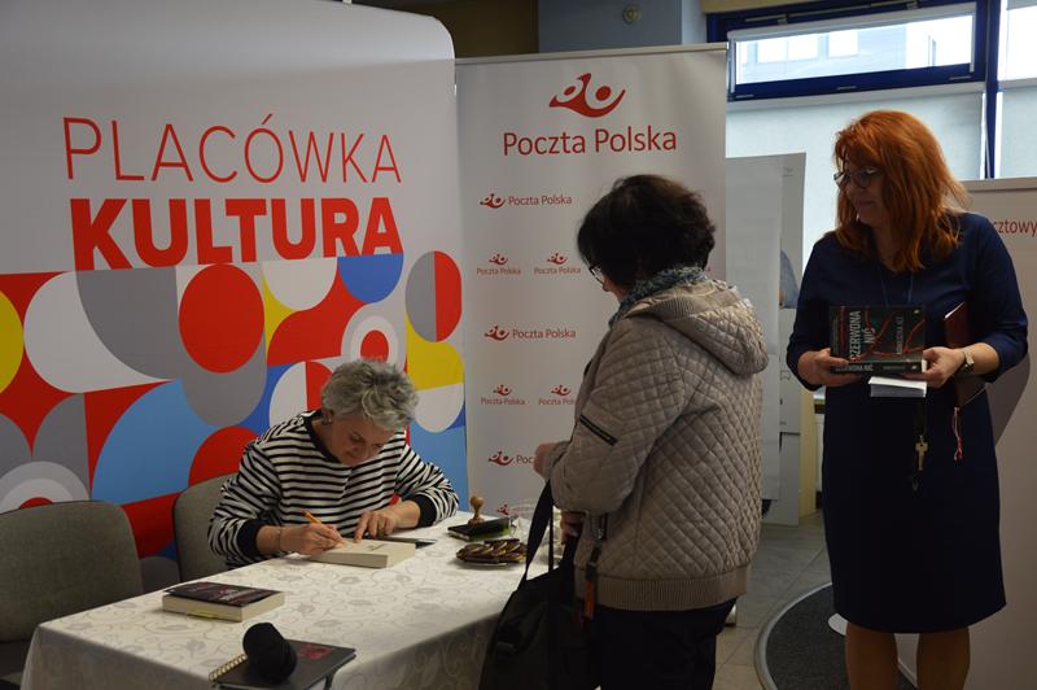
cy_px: 345
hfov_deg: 43.6
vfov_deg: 29.8
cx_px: 518
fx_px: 1295
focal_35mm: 45
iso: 400
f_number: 4.2
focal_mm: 30
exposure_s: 1/40
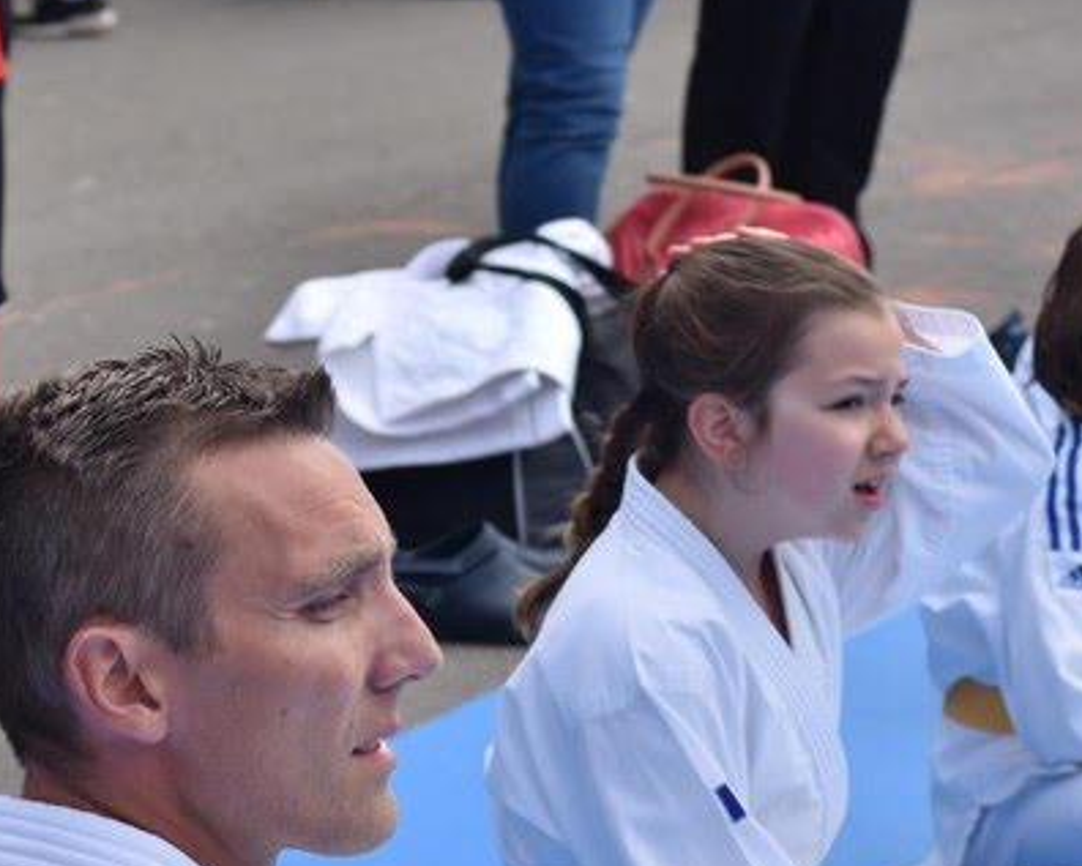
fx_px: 5830
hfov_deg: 10.6
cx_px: 374
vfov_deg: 8.5
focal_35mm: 182
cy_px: 723
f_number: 5
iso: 100
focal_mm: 50
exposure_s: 1/500
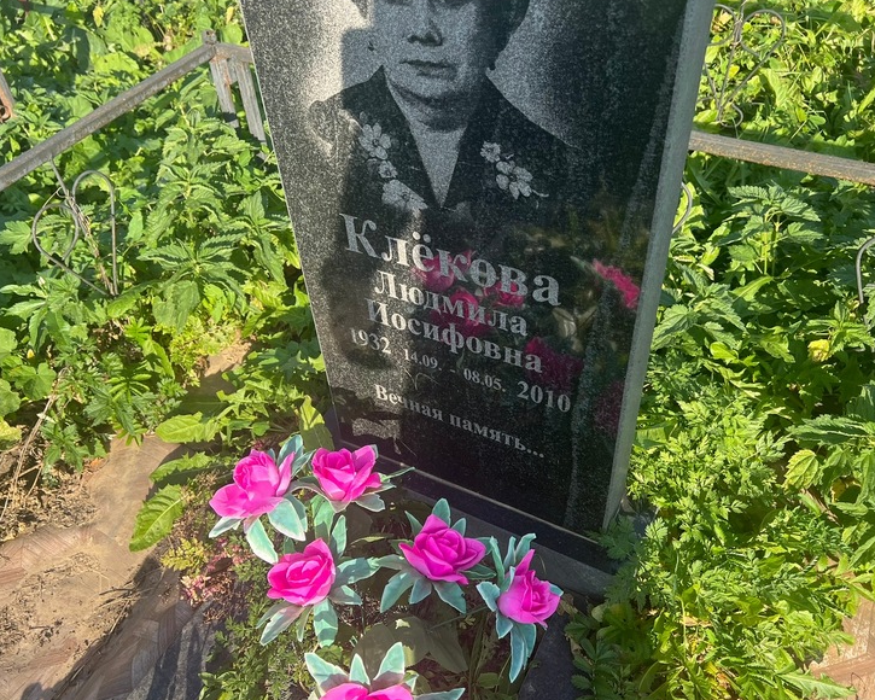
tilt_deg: -49.5
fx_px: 725
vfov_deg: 51.5
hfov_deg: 62.2
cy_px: 344
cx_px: 422
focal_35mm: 28
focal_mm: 5.7
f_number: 1.5
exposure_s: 1/1311
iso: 50
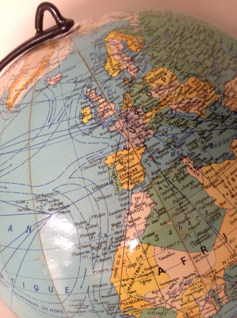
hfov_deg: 40.6
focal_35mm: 35
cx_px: 118
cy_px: 159
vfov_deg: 52.7
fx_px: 320
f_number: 2.4
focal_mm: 4.28
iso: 64
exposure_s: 1/15
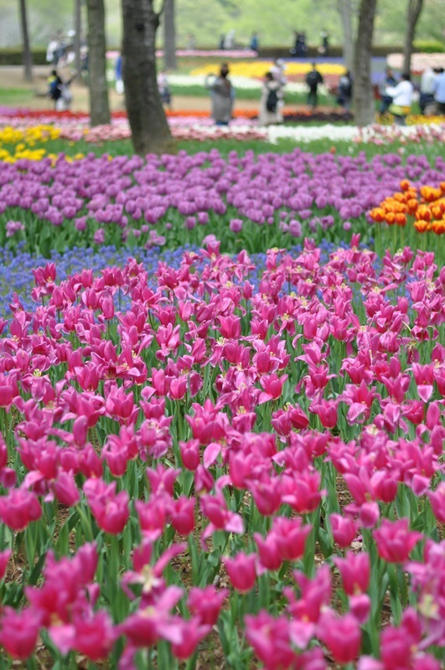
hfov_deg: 18.1
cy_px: 335
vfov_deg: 27.0
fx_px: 1395
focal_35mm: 75
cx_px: 222
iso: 250
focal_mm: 50
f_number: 2
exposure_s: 1/2500
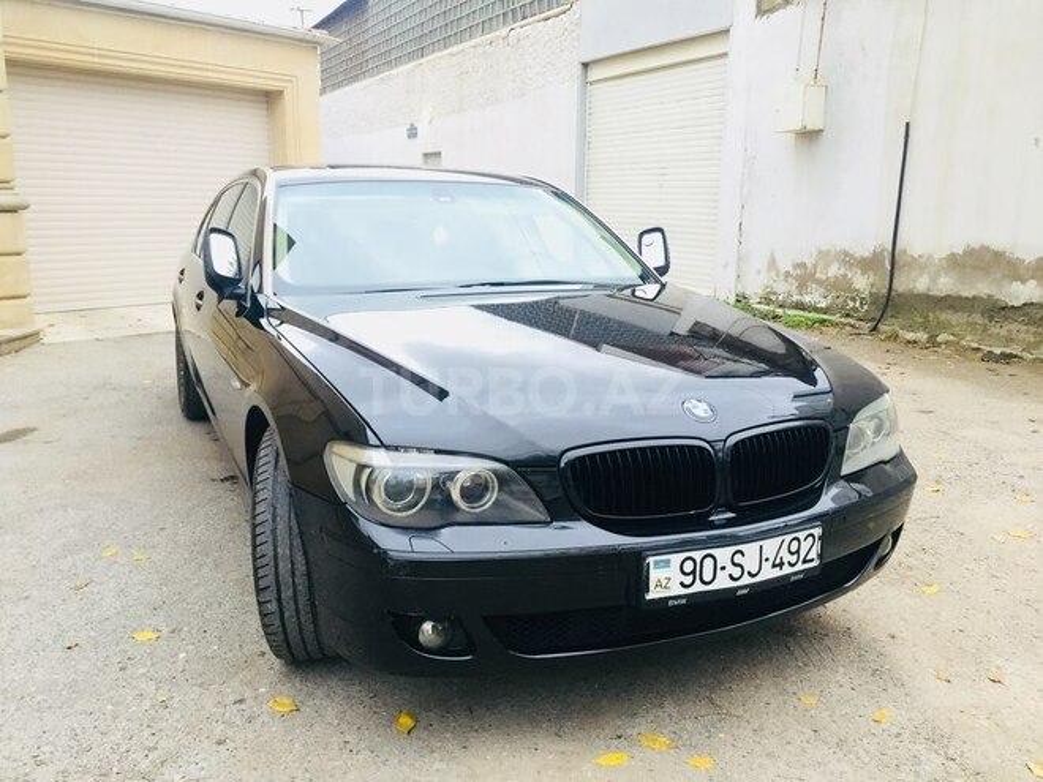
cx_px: 522
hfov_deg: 61.7
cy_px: 391
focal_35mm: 29
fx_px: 874
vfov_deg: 48.2
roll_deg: -0.3
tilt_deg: -11.9
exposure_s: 1/33
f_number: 2.2
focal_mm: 4.15
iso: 125
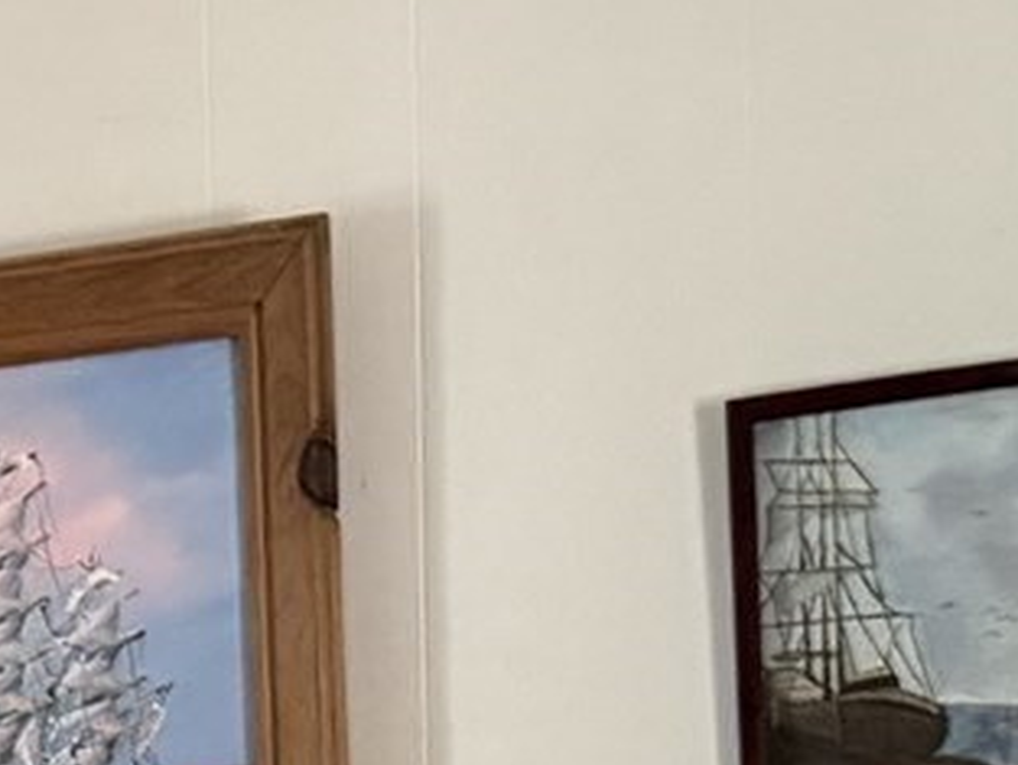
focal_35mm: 157
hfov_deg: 12.0
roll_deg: +2.8
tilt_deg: -4.9
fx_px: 4619
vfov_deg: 8.9
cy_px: 1530
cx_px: -478
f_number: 1.78
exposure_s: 1/42
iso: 800
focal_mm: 6.76
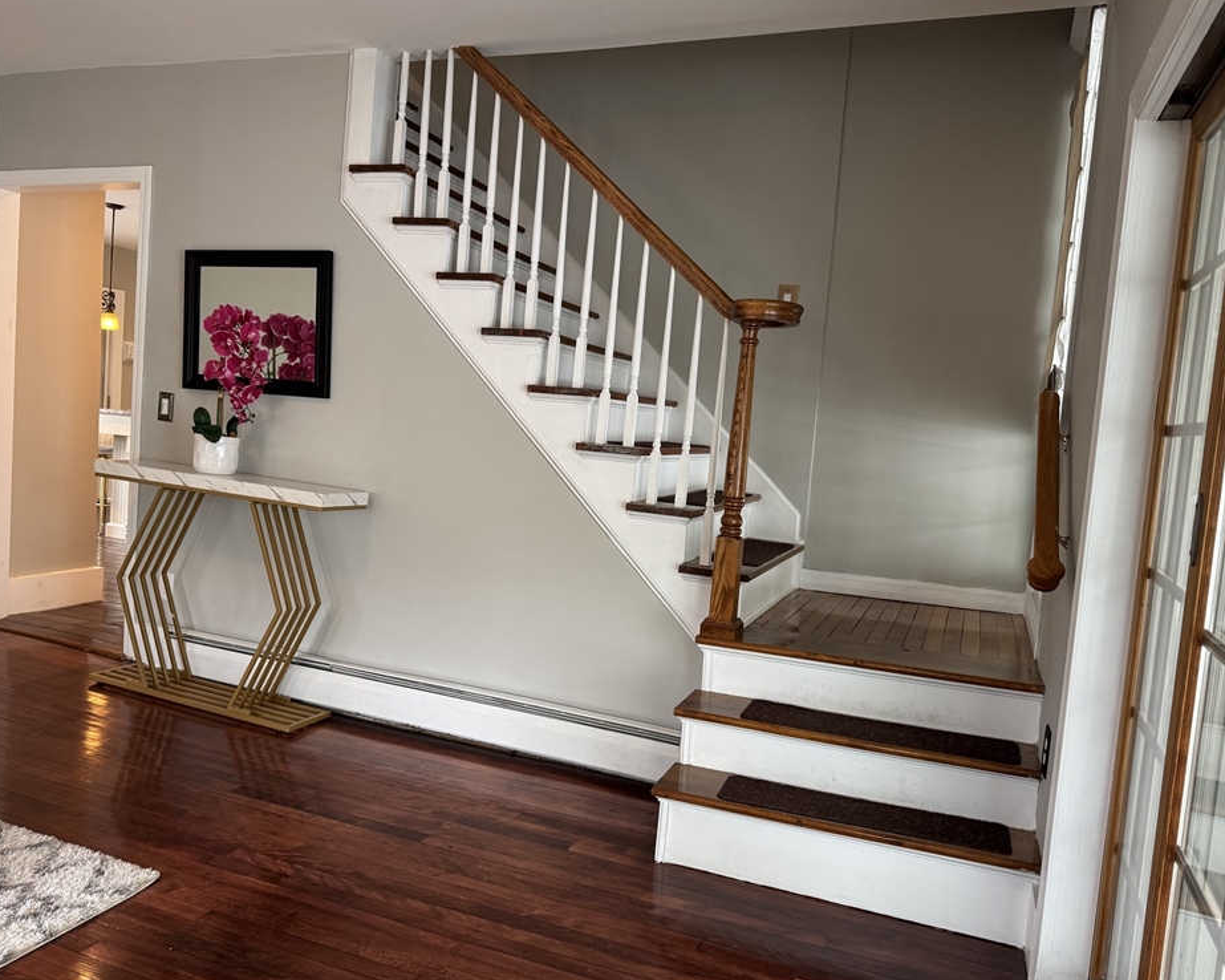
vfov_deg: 54.9
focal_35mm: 26
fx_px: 942
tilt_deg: -4.3
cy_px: 494
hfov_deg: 66.0
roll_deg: -4.4
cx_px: 577
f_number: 1.78
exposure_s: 1/60
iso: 200
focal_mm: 6.76
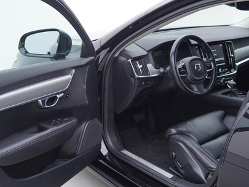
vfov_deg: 30.9
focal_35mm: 47
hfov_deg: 40.4
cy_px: 89
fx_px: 338
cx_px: 118
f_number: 3.2
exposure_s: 1/50
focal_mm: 24
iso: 125
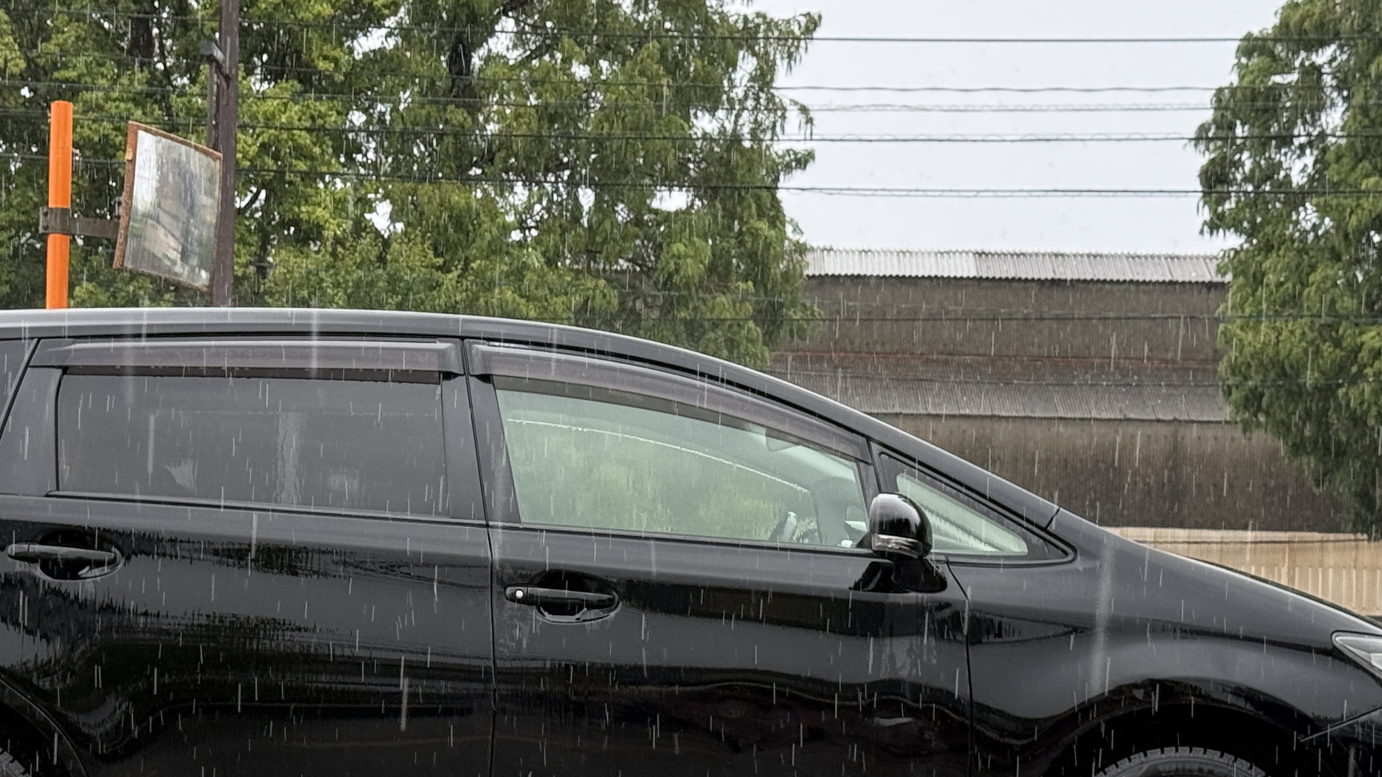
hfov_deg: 24.4
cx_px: 525
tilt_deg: +1.8
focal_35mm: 87
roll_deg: -1.7
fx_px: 3188
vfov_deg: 13.9
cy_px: 577
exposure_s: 1/292
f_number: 1.78
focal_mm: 6.76
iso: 64
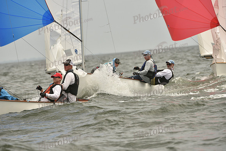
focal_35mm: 400
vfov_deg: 3.4
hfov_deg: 5.2
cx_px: 113
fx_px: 2512
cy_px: 76
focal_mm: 400
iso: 320
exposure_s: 1/1250
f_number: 8
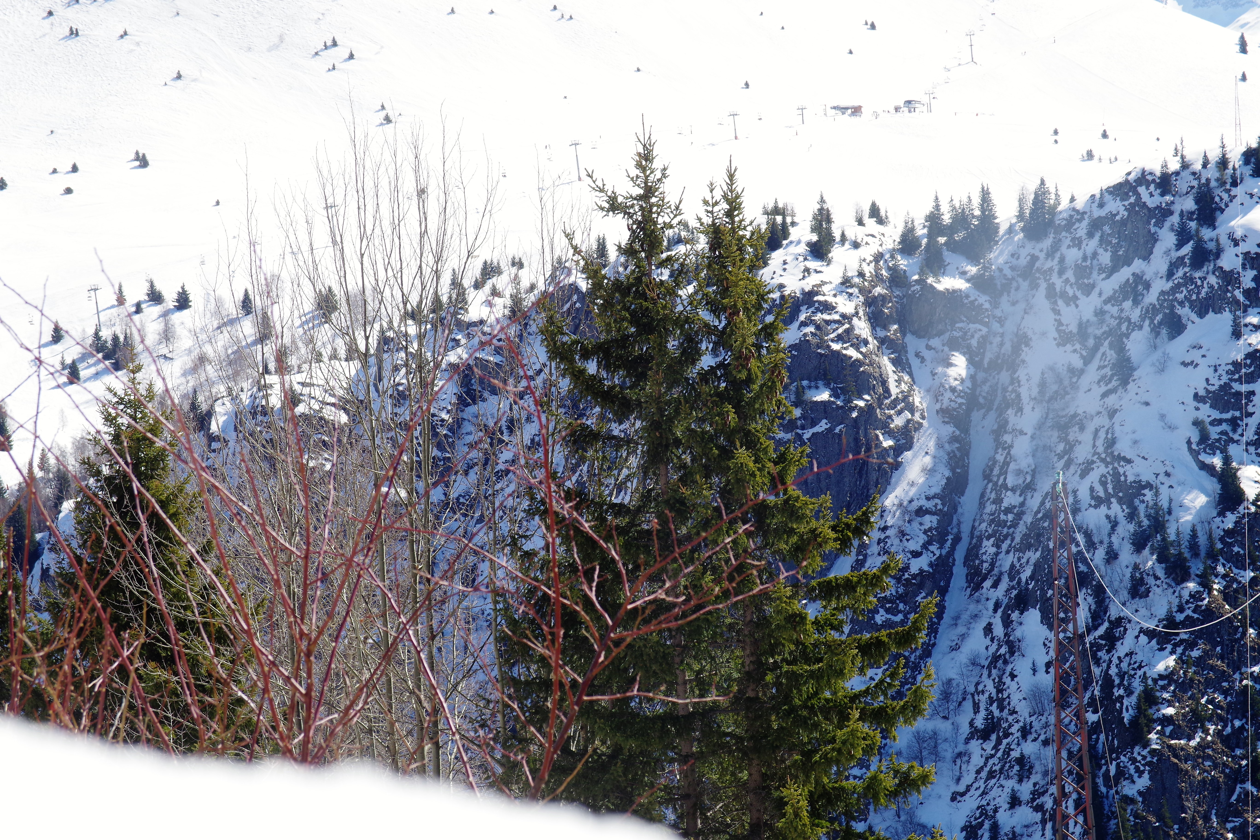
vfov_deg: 14.5
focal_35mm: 94
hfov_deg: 21.6
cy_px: 420
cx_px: 630
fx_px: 3307
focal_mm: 63
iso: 200
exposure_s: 1/250
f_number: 11
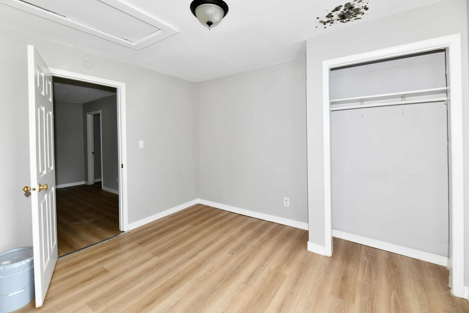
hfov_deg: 100.3
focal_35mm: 15
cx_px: 224
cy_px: 146
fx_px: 195
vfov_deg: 77.2
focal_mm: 14
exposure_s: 1/60
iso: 640
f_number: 6.3
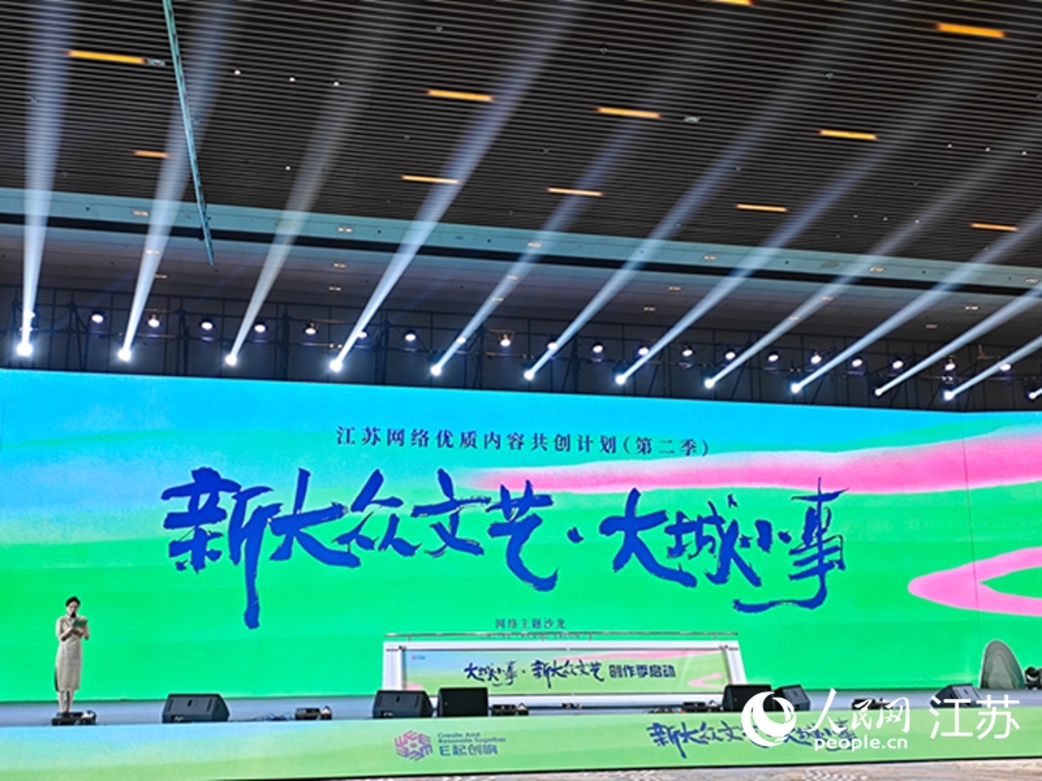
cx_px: 521
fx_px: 1054
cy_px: 390
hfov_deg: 52.6
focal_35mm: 35
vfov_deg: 40.7
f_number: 1.6
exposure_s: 1/100
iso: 80
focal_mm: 5.84
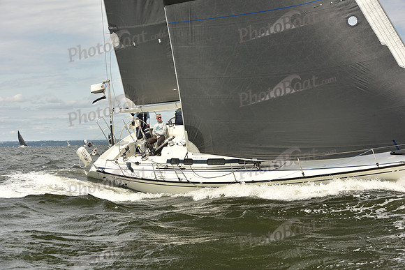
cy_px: 135
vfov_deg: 19.5
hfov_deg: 28.8
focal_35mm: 70
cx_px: 202
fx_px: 788
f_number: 9
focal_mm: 70
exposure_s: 1/800
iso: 250
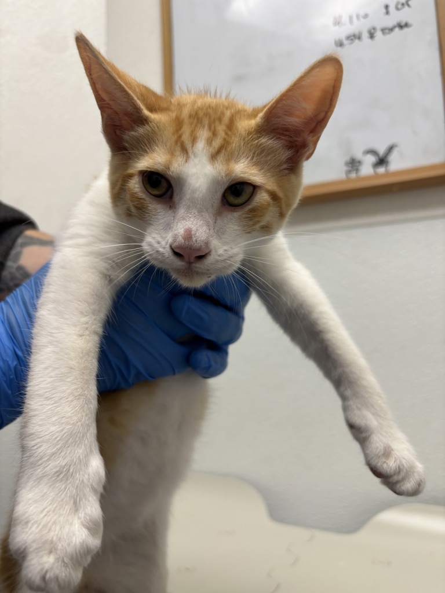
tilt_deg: +5.8
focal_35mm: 26
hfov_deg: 53.1
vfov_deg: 67.3
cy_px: 296
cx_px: 222
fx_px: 446
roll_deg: +2.6
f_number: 1.6
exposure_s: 1/60
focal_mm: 5.96
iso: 80
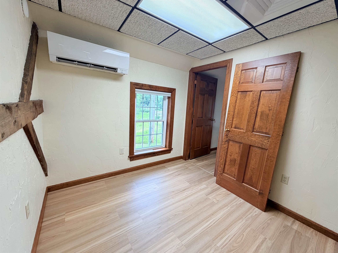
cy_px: 126
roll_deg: -3.2
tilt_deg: -9.9
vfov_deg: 85.7
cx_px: 169
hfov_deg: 102.1
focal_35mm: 14
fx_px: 137
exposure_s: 1/120
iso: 160
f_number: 2.2
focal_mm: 2.22
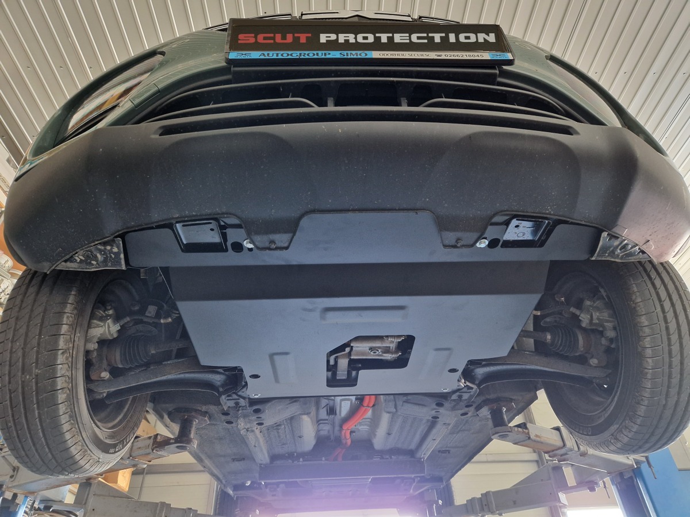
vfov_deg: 58.9
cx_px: 345
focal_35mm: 23
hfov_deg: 73.9
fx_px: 458
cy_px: 258
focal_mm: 5.4
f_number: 1.8
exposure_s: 1/33
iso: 500
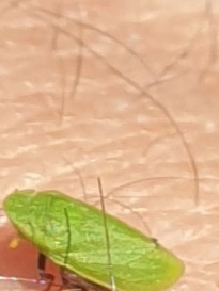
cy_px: 276
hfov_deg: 27.5
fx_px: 447
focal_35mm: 53
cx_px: 133
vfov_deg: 33.7
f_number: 2.4
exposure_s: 1/1462
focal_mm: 4.3
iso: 50
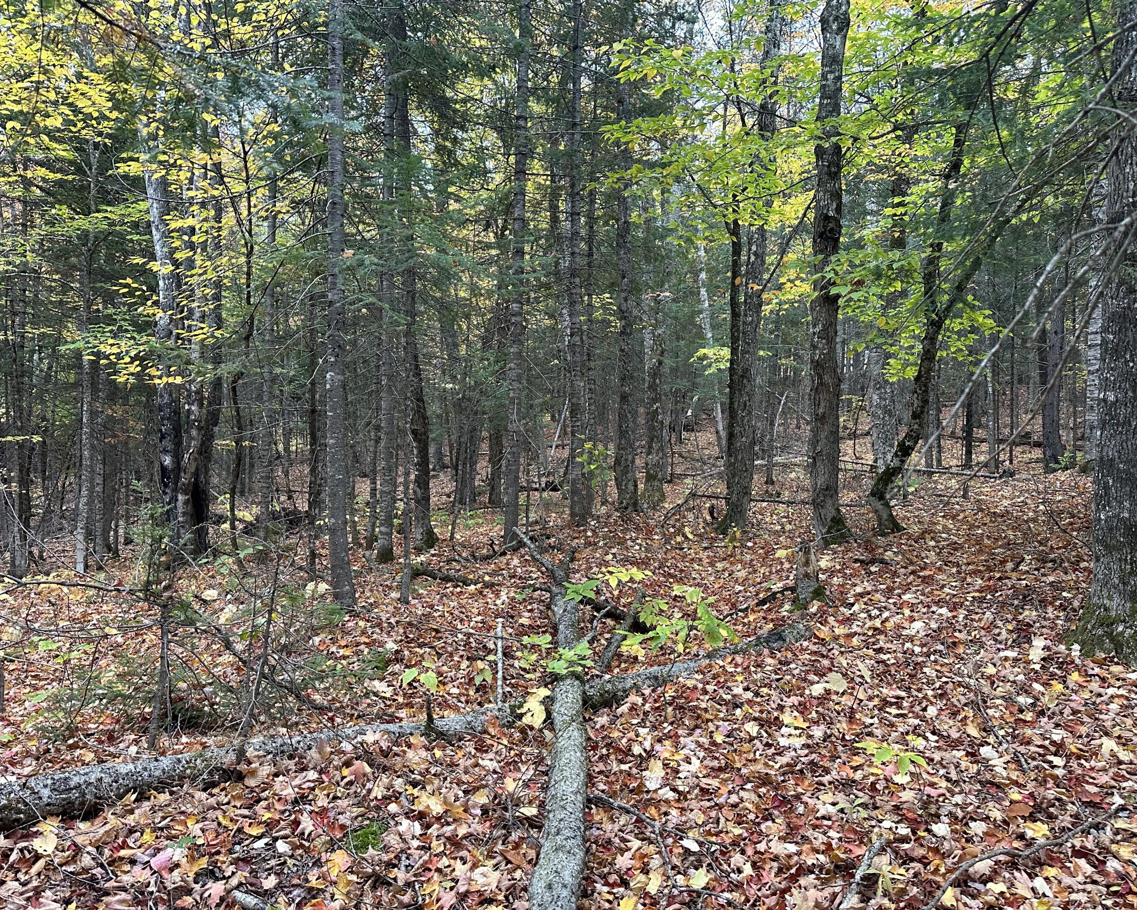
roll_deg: -1.2
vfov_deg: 54.9
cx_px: 620
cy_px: 450
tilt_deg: -4.7
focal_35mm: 26
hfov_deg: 65.9
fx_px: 875
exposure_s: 1/87
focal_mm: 6.86
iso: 250
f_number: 1.78
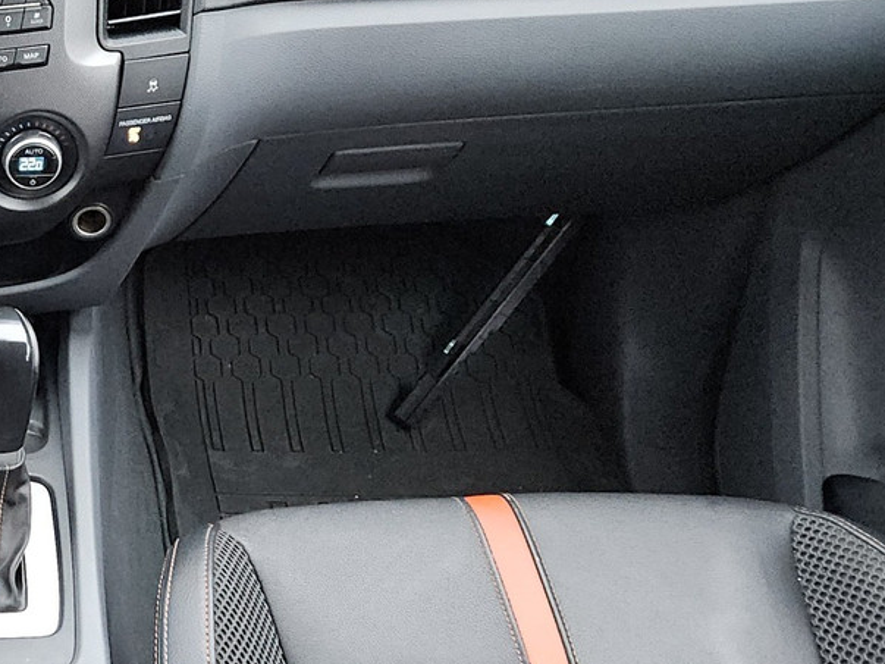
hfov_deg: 28.0
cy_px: 369
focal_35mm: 61
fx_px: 1559
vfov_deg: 24.0
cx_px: -161
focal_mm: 5.4
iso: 640
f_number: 1.8
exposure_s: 1/50
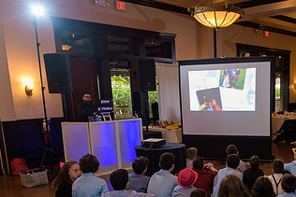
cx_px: 232
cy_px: 175
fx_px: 362
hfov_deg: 42.7
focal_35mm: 44
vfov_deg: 29.4
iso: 1600
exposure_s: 1/125
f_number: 3.2
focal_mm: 24
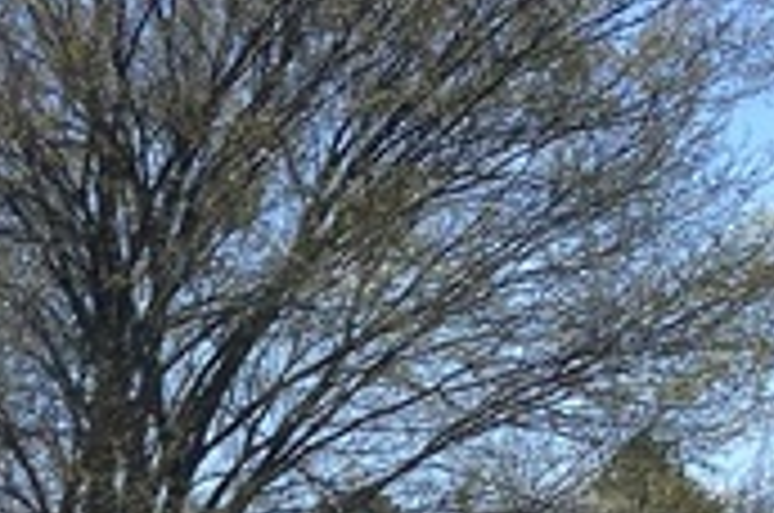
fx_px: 2704
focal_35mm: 126
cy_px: 1022
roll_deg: -0.2
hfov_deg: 13.2
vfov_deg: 10.0
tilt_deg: -3.5
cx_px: -936
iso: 32
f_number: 1.8
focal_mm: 4.25
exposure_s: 1/3610
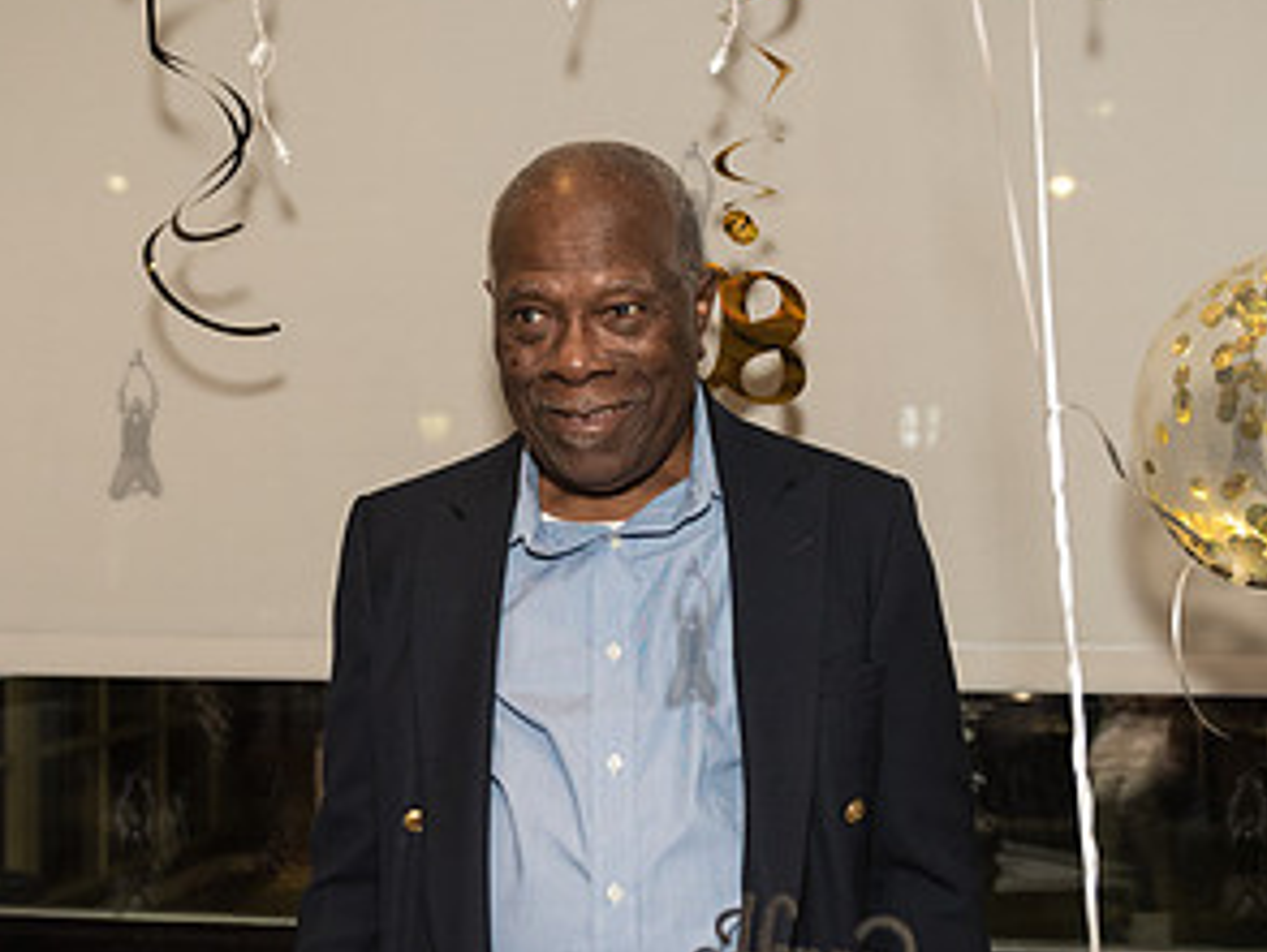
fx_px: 2015
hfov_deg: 34.9
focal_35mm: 55
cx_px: 690
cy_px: 631
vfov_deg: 26.5
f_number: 3.5
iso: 1250
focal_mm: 29
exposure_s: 1/320
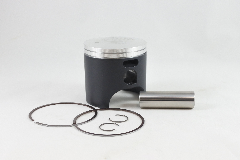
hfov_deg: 50.7
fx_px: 253
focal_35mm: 38
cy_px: 80
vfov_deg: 35.1
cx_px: 120
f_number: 4
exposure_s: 1/125
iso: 560
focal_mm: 14.3
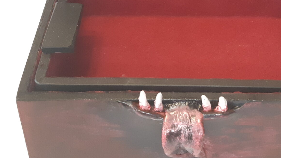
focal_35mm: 62
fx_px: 462
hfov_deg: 33.7
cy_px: -2
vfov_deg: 18.9
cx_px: 166
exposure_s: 1/50
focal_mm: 3.93
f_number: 1.7
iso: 400
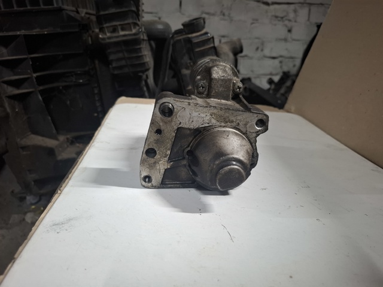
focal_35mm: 23
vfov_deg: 58.8
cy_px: 144
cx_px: 192
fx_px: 254
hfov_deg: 74.0
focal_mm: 5.54
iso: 320
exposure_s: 1/25
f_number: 1.8
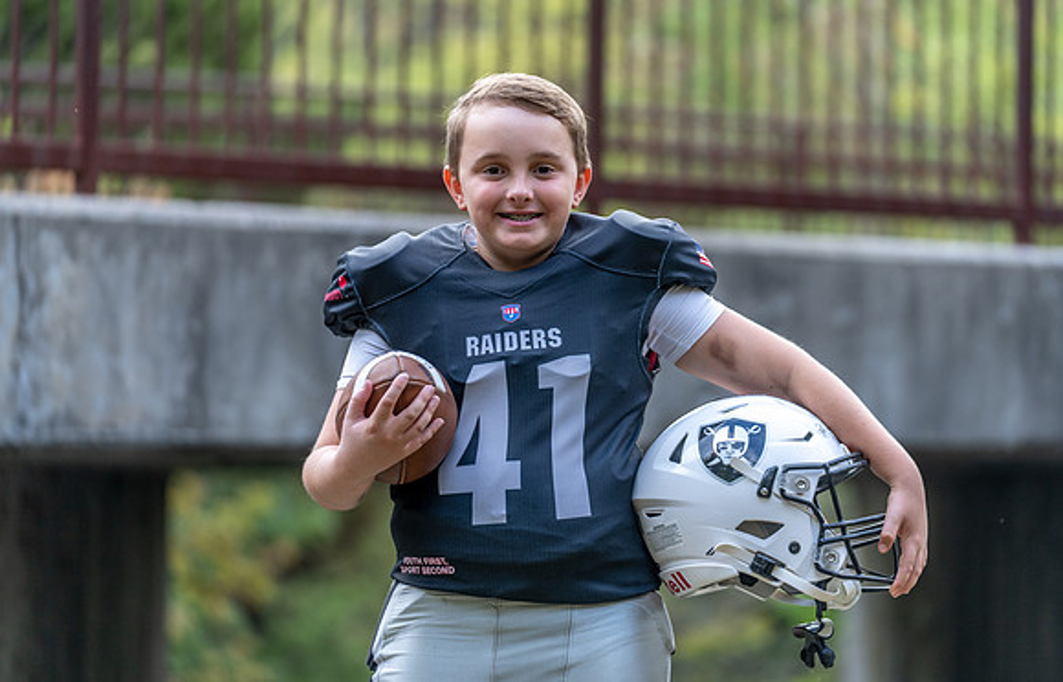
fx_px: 4263
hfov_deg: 14.2
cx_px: 564
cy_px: 306
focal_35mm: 146
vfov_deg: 9.1
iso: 400
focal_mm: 136
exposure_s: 1/320
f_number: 2.8
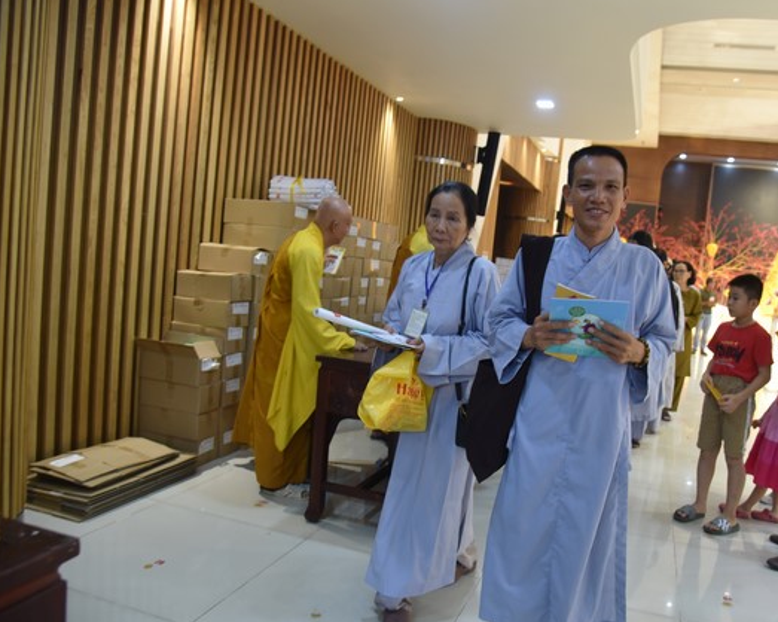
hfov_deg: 61.5
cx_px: 480
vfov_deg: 51.5
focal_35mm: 28
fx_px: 644
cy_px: 307
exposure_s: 1/60
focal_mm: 24
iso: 1600
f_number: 4
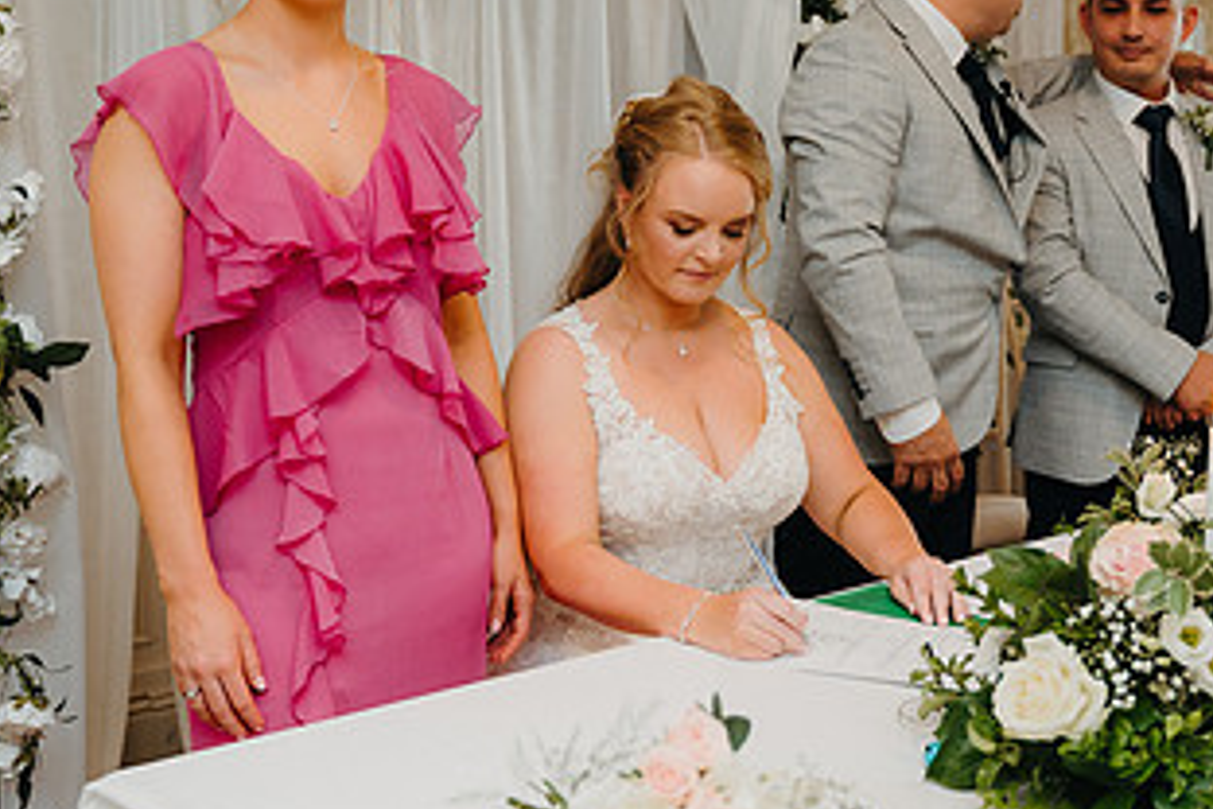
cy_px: 305
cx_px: 708
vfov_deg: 25.9
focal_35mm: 52
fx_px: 1752
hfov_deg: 38.1
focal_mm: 28
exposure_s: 1/160
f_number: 2.8
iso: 800
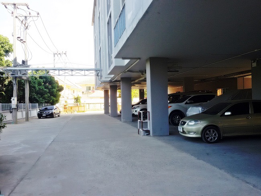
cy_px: 98
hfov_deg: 58.4
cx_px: 130
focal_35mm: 31
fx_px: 234
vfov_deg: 45.4
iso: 40
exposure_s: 1/215
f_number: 2.4
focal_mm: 2.93
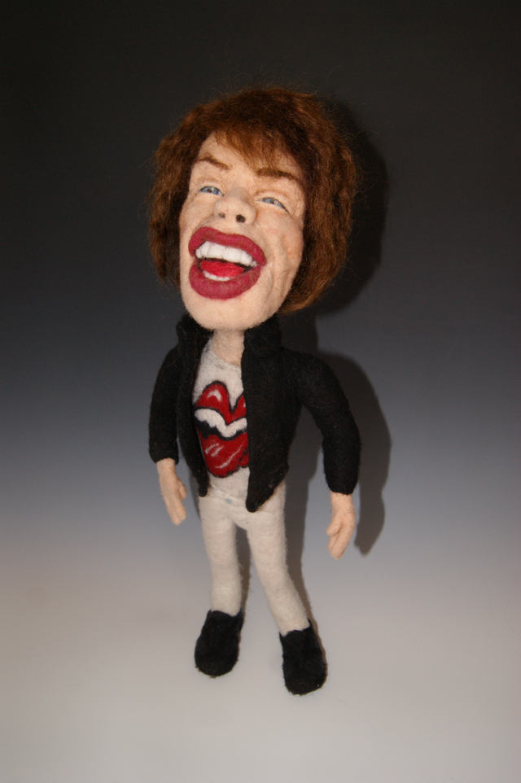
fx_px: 783
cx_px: 260
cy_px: 392
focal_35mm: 36
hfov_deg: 36.8
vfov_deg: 53.2
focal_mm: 24
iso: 400
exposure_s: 1/60
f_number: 5.6
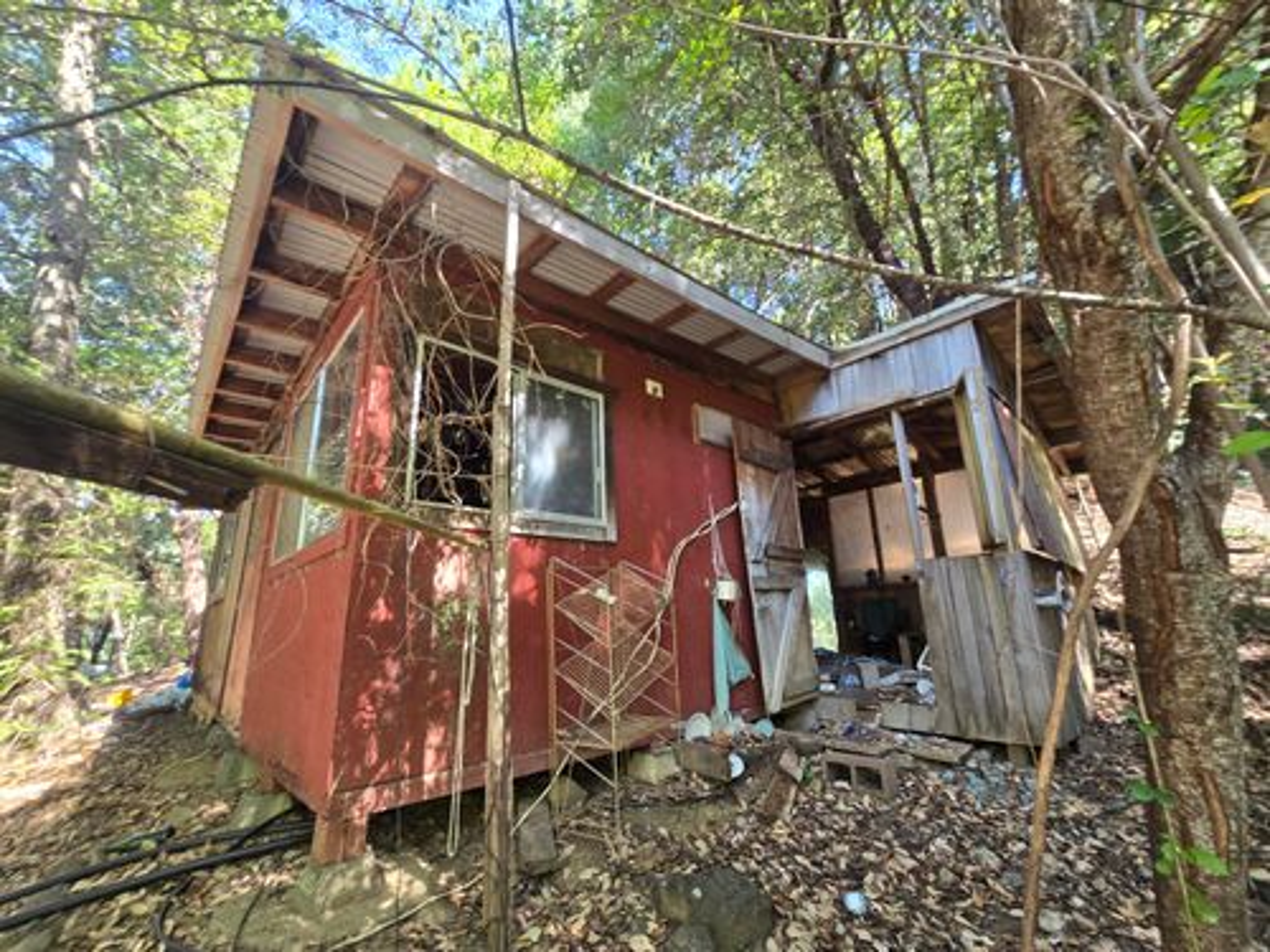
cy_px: 476
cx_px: 635
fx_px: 477
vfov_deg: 89.9
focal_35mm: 13
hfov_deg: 106.2
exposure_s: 1/60
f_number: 2.2
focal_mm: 2.2
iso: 80
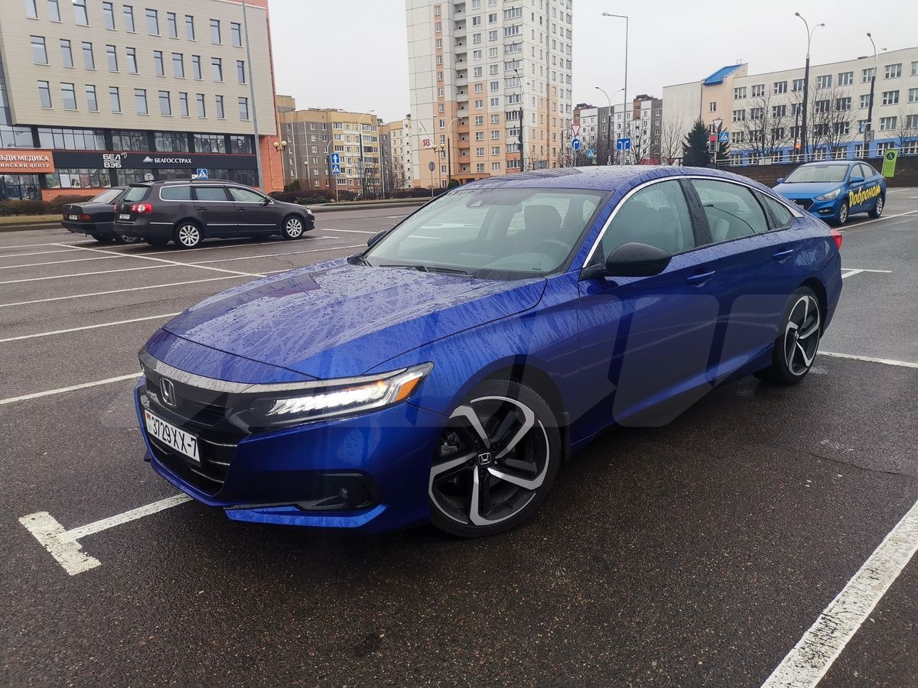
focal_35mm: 27
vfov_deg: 51.4
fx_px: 716
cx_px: 459
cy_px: 344
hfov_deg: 65.3
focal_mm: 4.75
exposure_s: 1/180
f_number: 1.8
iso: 50
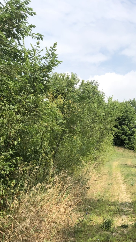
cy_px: 136
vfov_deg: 43.6
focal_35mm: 47
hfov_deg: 23.6
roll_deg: -1.3
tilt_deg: +3.8
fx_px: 301
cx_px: 156
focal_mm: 3.99
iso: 20
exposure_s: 1/2433
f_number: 1.8
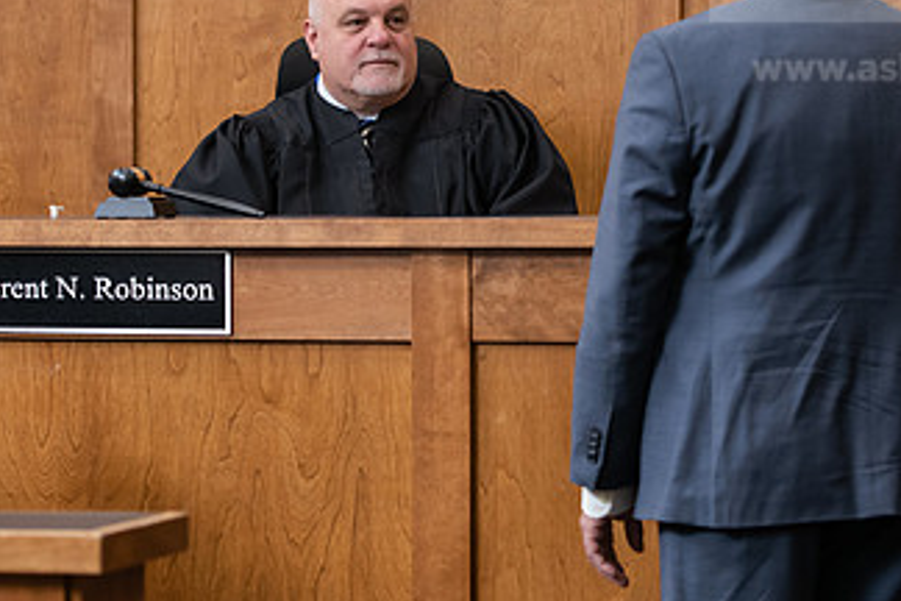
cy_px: 127
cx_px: 626
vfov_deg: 9.0
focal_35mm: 152
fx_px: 3804
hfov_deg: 13.5
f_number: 4
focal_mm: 85
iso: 1600
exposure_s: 1/200
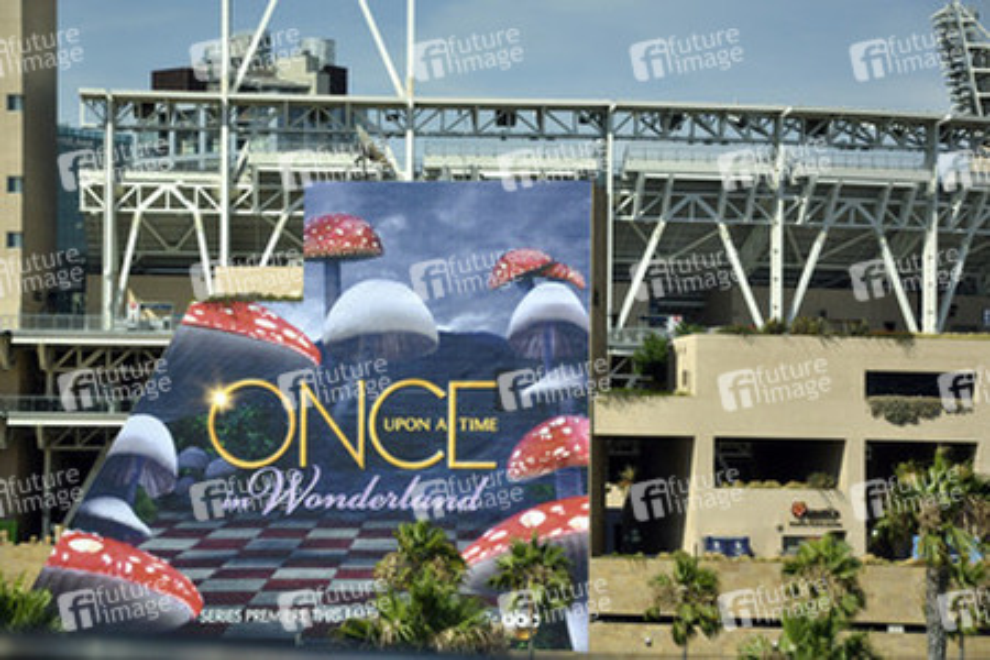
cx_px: 495
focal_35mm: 105
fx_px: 2887
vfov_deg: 13.0
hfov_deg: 19.5
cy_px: 330
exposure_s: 1/3200
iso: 800
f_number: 5.3
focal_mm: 70
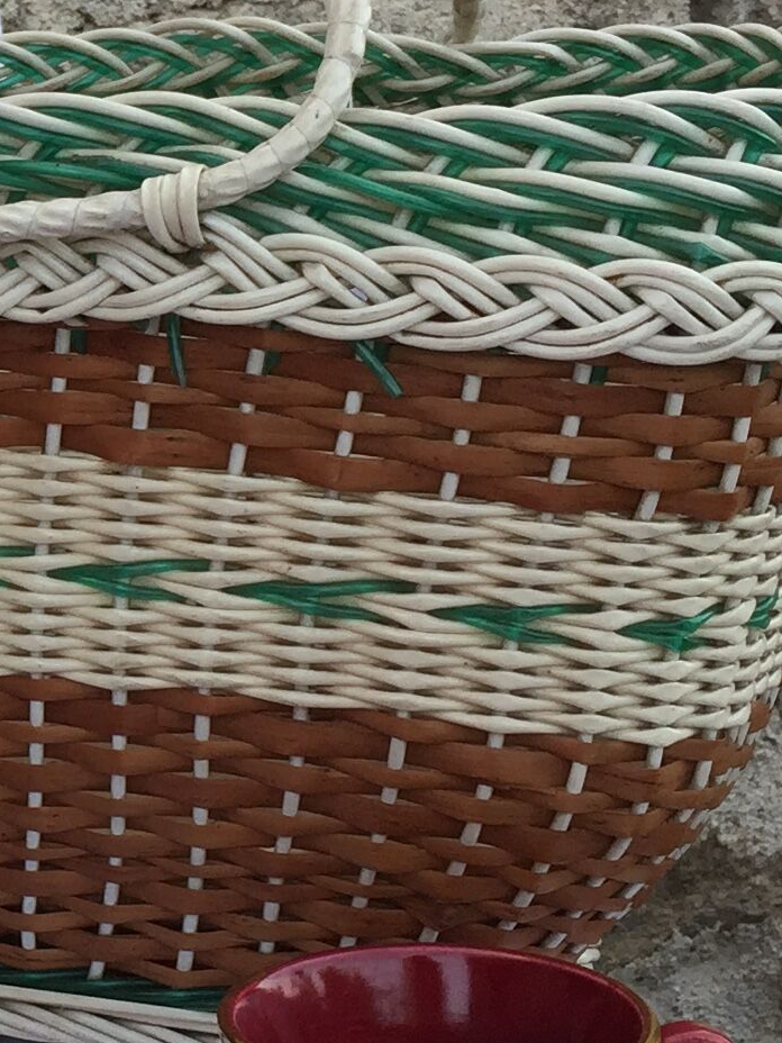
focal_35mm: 102
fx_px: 3072
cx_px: -493
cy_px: 456
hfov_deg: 13.4
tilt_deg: -11.2
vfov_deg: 19.3
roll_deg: +1.8
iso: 32
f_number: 2.2
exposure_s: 1/439
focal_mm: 4.15
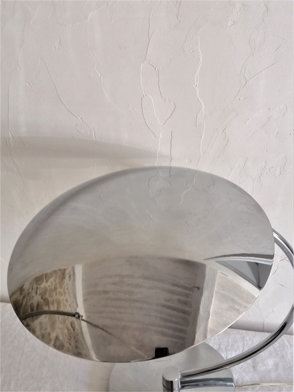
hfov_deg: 33.6
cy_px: 196
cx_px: 147
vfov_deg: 43.9
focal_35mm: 43
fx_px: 487
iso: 160
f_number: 1.8
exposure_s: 1/33.3
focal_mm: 5.4
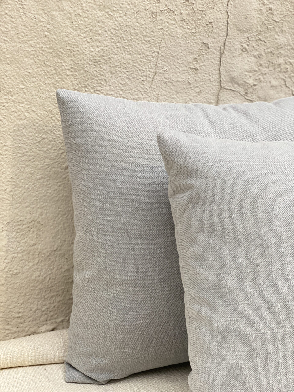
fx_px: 589
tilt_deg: -17.0
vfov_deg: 36.8
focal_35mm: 52
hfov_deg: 28.0
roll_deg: -5.0
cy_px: 196
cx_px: 147
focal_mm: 6
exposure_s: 1/122
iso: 125
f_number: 2
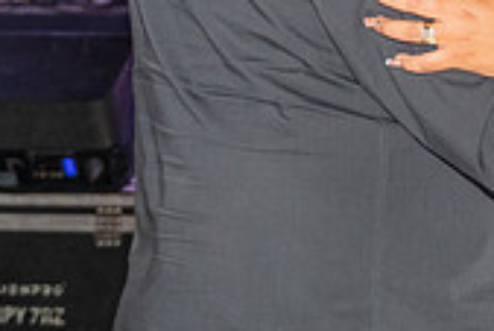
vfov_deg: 6.4
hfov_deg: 9.5
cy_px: -122
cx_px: 666
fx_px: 2925
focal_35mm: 213
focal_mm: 62
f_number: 6
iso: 2000
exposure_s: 1/200
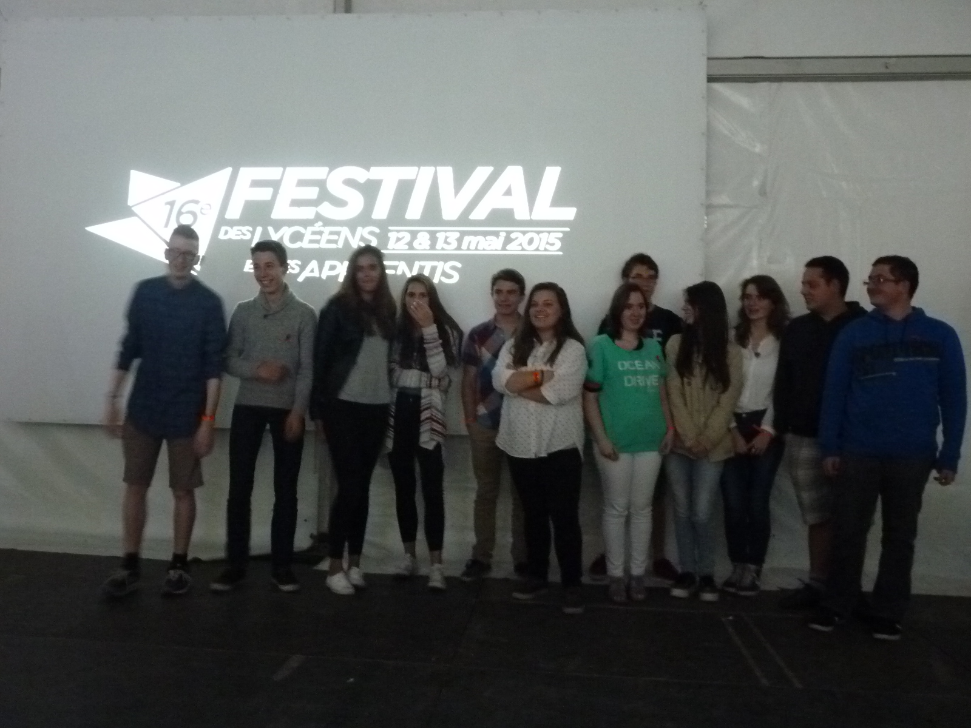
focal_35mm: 32
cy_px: 364
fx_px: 898
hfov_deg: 56.8
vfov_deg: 44.2
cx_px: 486
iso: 800
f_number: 3
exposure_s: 1/8
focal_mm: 5.6
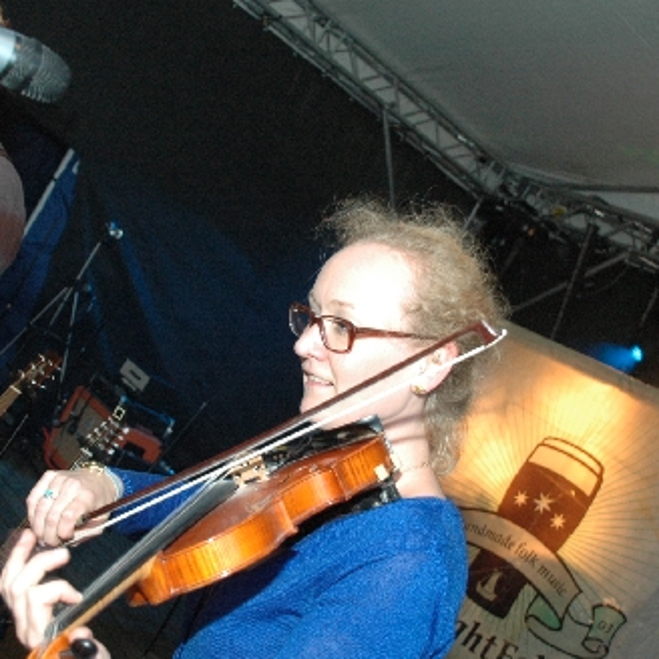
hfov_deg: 30.5
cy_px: 361
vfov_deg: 30.5
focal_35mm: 56
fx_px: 1206
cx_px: 273
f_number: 5
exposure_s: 1/60
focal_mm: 24
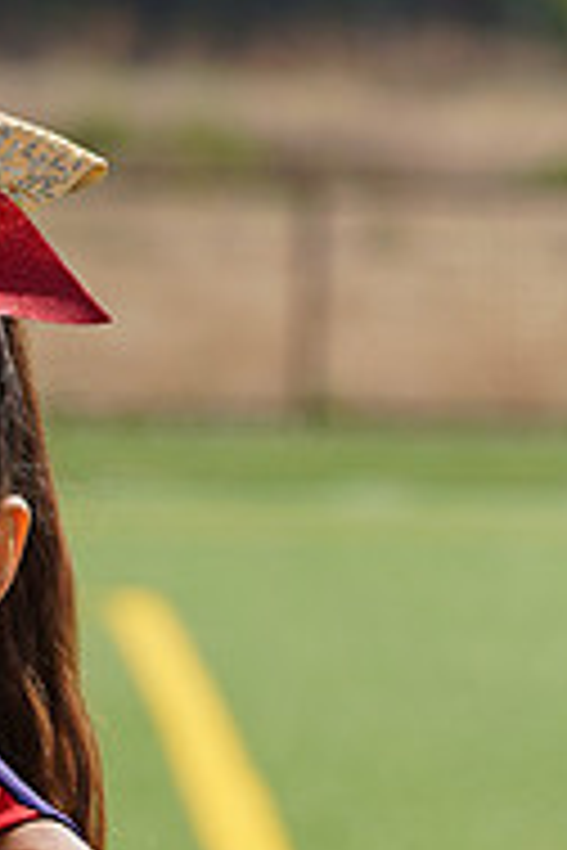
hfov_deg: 2.1
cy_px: 976
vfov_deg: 3.2
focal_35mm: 642
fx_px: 15166
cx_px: 58
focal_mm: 209
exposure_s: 1/250
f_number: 9
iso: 100
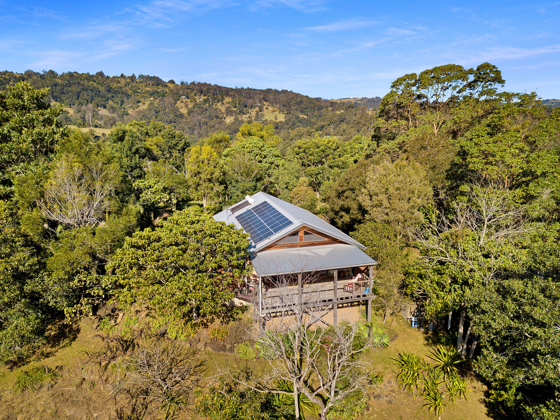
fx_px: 421
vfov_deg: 53.0
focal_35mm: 26
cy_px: 210
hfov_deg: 67.3
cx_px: 280
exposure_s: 1/2500
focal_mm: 4.73
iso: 100
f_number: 2.2
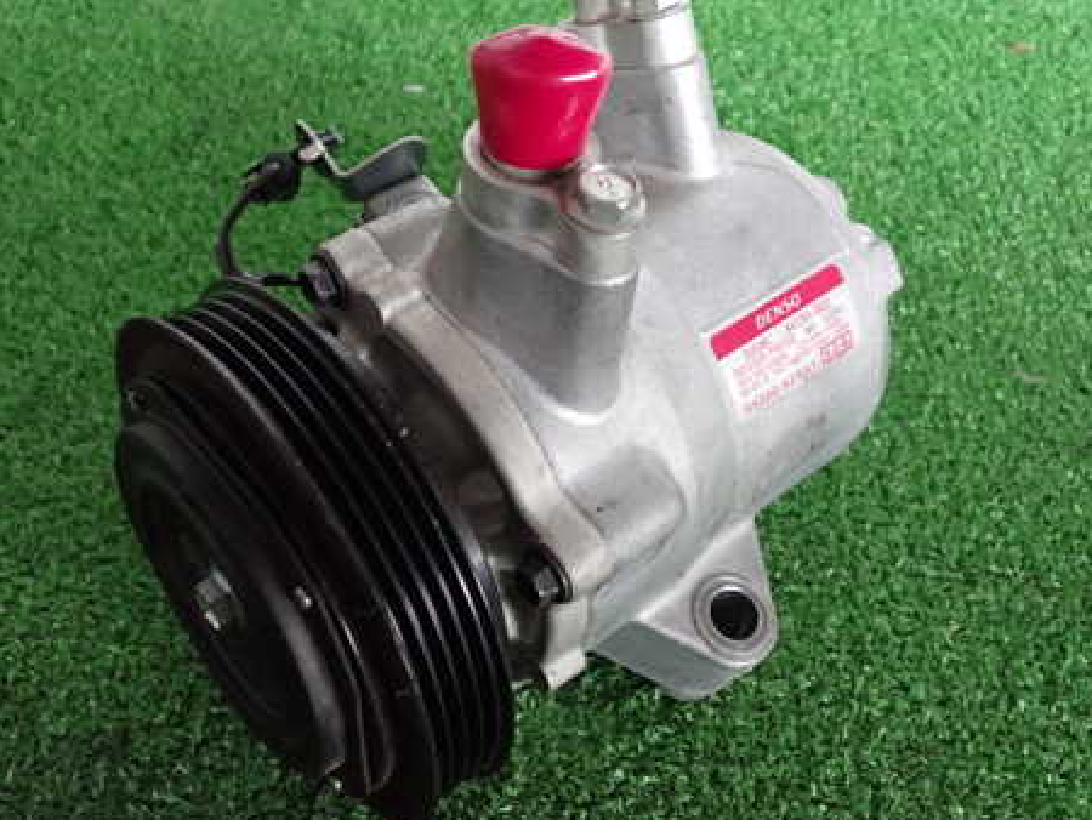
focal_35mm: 40
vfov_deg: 35.9
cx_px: 548
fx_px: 1263
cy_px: 352
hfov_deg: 46.8
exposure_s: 1/25
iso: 800
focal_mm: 5.4
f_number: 2.3
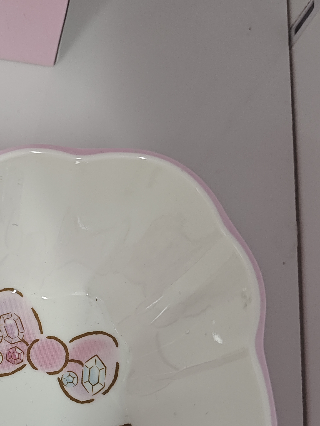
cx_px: -7
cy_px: 361
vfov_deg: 36.4
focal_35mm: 50
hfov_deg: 27.3
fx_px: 616
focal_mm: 5.56
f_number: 1.88
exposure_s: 1/100
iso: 290
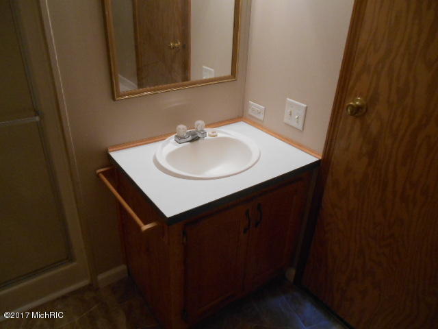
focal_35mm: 26
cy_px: 164
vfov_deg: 53.1
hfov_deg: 67.3
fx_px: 329
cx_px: 219
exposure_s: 1/25
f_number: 3.4
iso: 400
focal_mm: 4.7
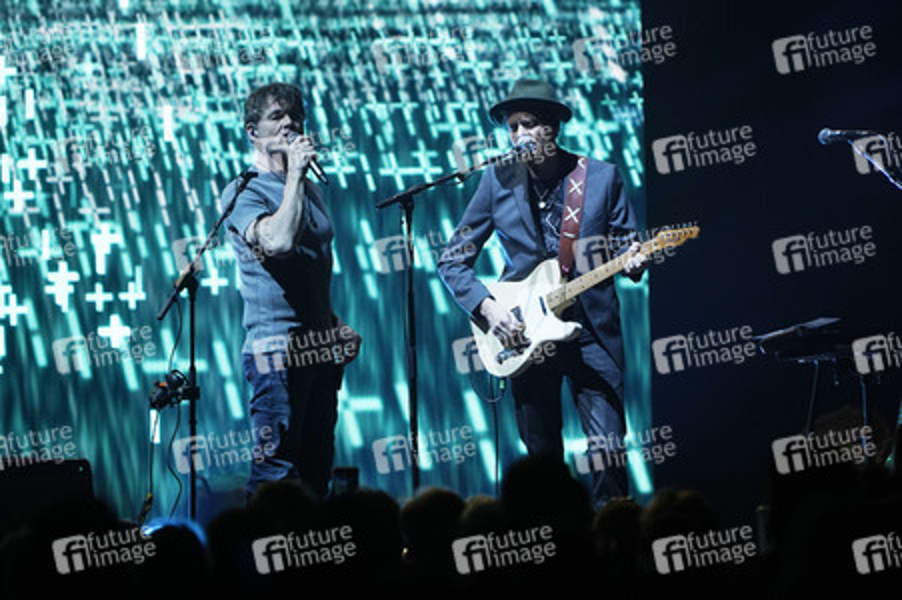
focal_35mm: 600
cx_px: 451
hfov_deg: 3.4
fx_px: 15022
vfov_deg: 2.3
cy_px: 300
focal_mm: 600
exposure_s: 1/400
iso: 1600
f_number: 6.3
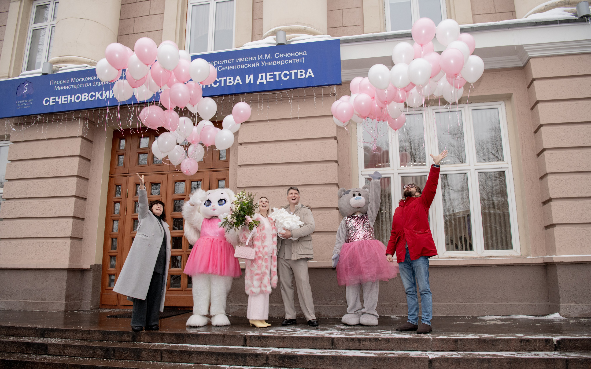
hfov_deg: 72.6
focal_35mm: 25
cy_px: 198
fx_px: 403
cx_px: 297
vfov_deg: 49.2
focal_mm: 24
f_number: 5
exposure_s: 1/160
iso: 640
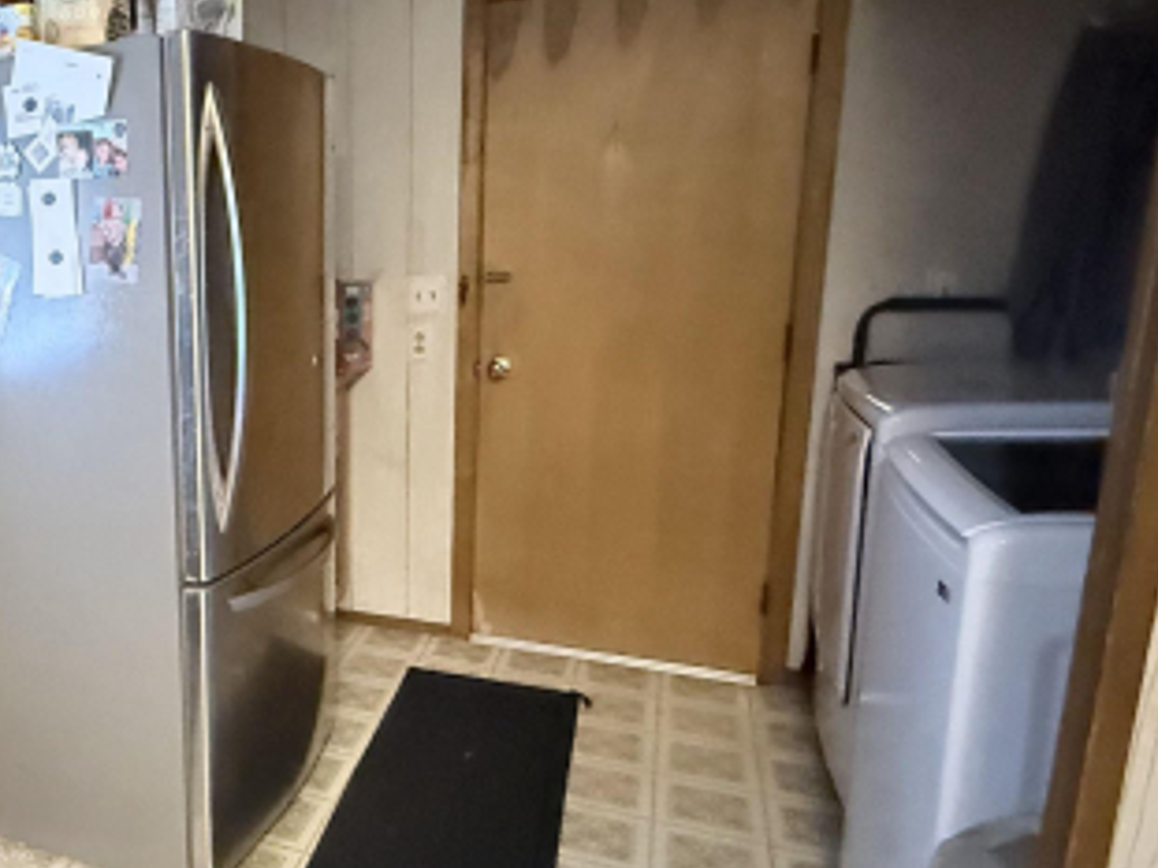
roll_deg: +3.3
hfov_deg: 52.8
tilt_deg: -11.2
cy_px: 447
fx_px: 1003
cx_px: 121
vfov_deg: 46.8
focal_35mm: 30
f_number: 2.2
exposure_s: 1/40
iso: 1250
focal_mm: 2.22
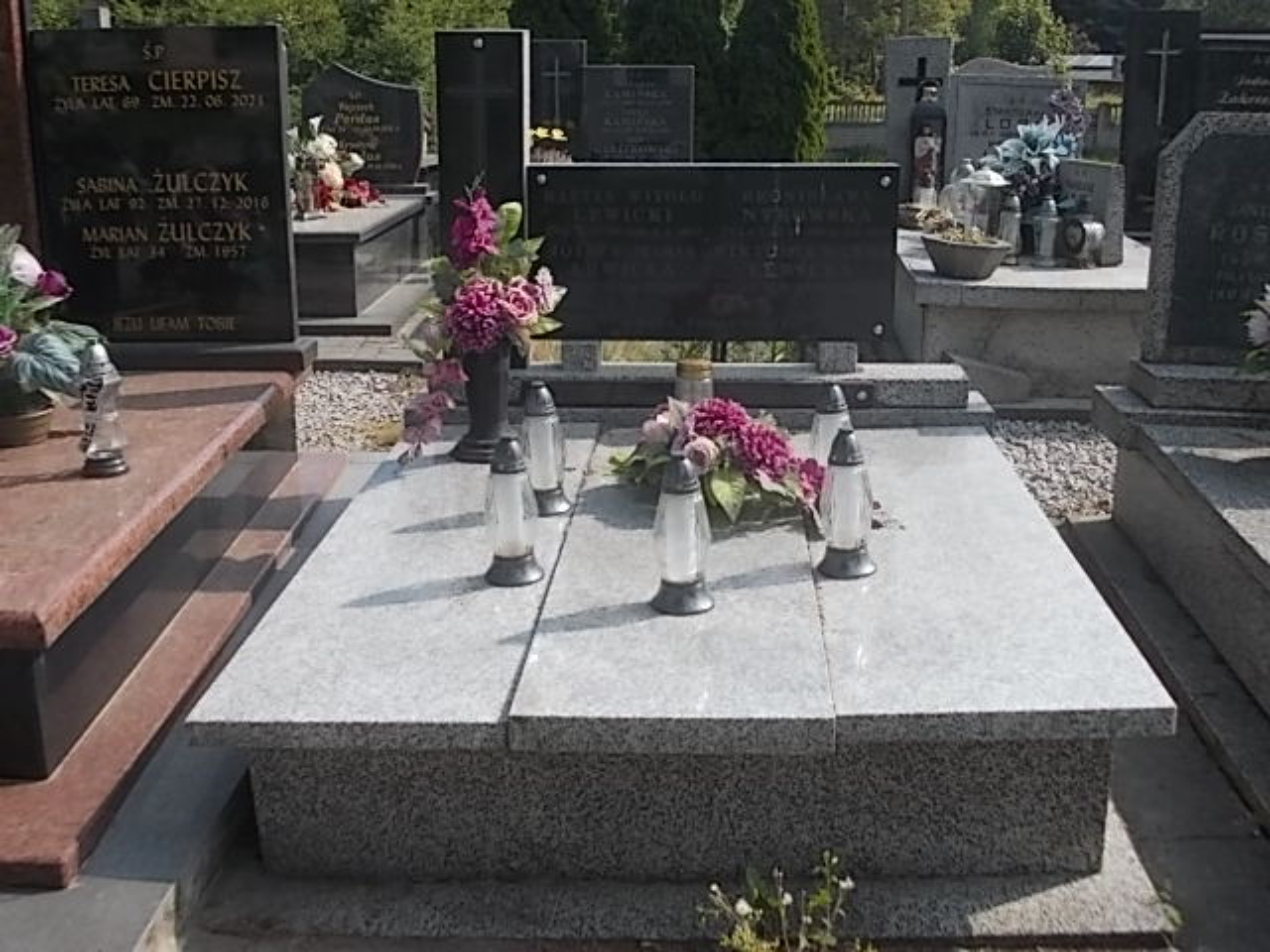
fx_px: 1578
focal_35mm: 43
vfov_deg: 33.6
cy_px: 476
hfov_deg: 43.9
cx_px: 635
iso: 80
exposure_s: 1/200
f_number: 6.5
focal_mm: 6.1
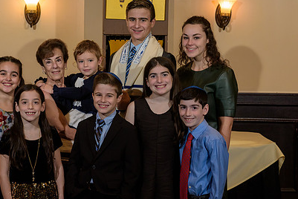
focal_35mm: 96
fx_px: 795
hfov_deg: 21.2
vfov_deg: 14.3
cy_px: 95
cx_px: 127
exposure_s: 1/125
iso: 1000
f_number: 5
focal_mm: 62
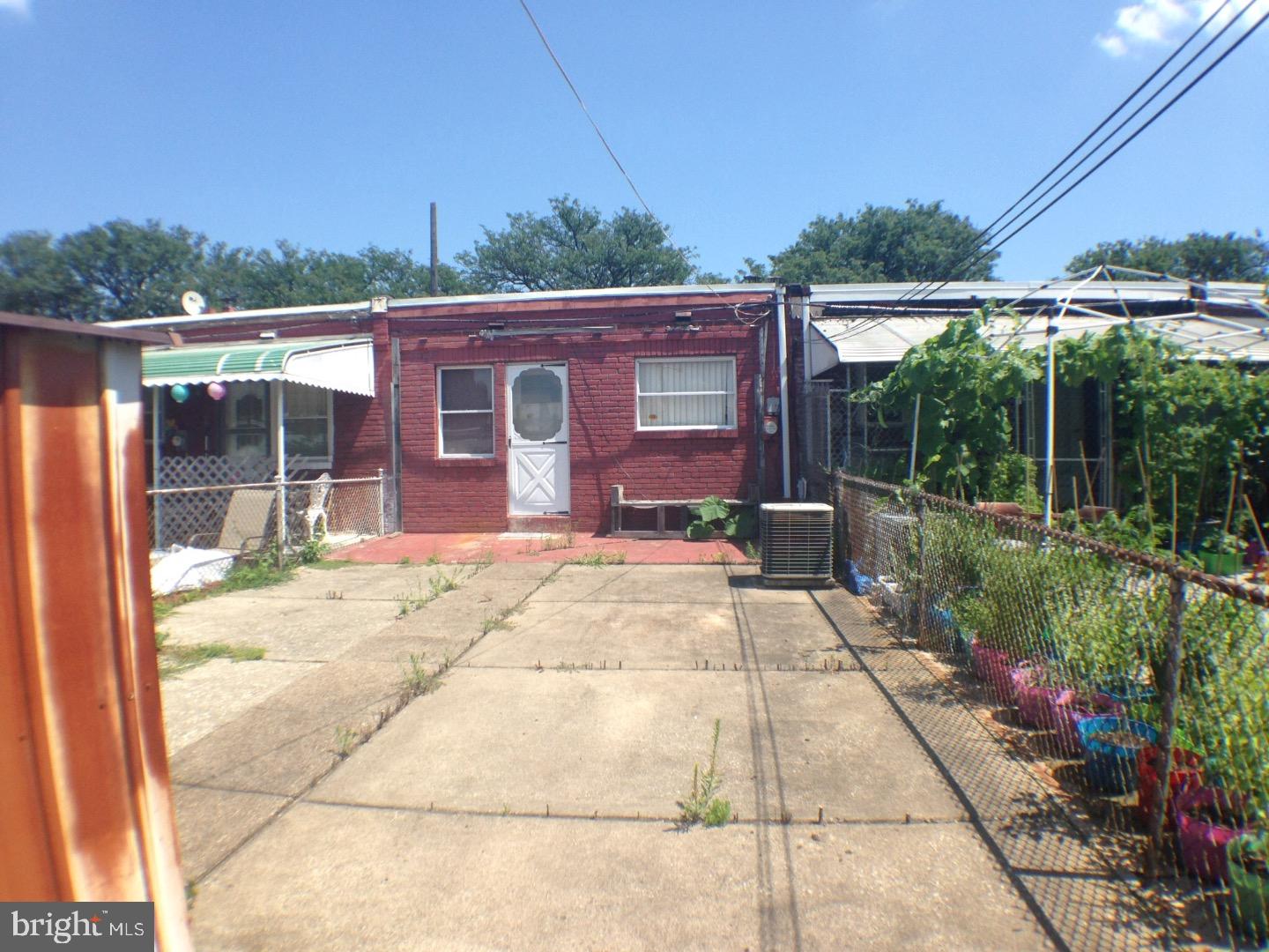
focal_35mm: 33
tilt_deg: -0.3
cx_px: 634
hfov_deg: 55.4
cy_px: 476
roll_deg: -0.1
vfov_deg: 42.9
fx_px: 1210
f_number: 2.4
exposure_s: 1/1178
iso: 50
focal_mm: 4.12
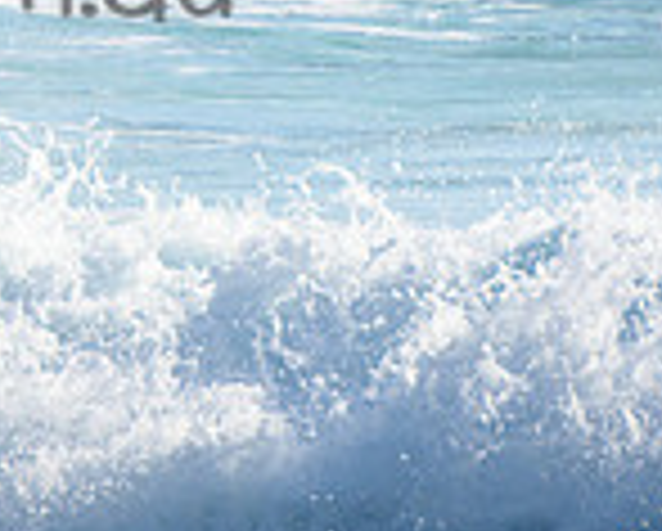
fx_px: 44319
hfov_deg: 0.9
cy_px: -88
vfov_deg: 0.7
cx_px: -243
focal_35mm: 2259
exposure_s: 1/2000
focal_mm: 400
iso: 280
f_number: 5.6
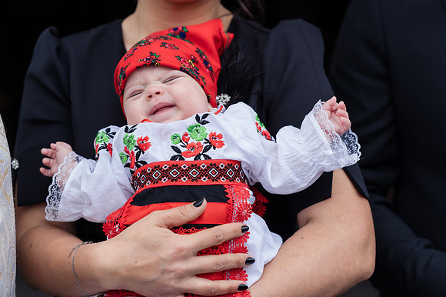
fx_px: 1052
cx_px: 223
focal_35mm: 85
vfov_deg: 16.1
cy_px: 148
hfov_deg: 23.9
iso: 100
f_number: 4
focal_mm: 85
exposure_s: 1/400
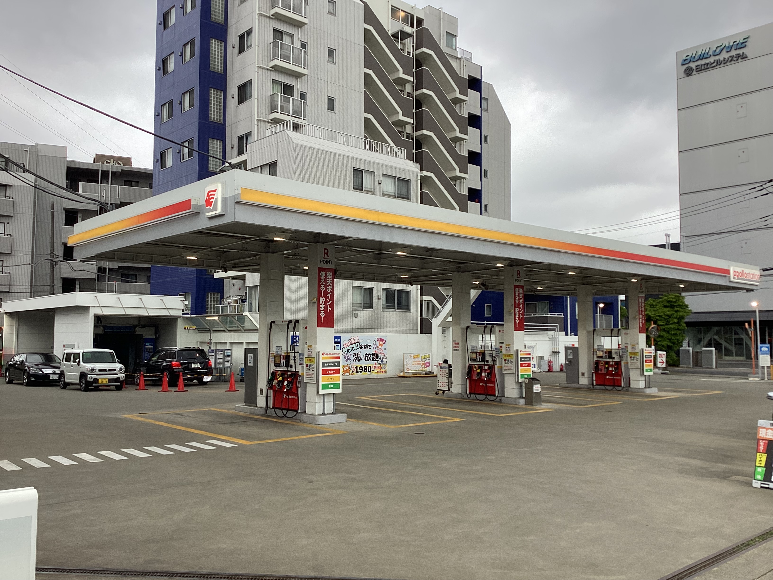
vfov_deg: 45.4
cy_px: 290
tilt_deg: +4.4
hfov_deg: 58.4
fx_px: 692
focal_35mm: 31
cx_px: 386
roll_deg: -0.7
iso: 25
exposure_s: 1/120
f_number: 2.4
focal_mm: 3.3
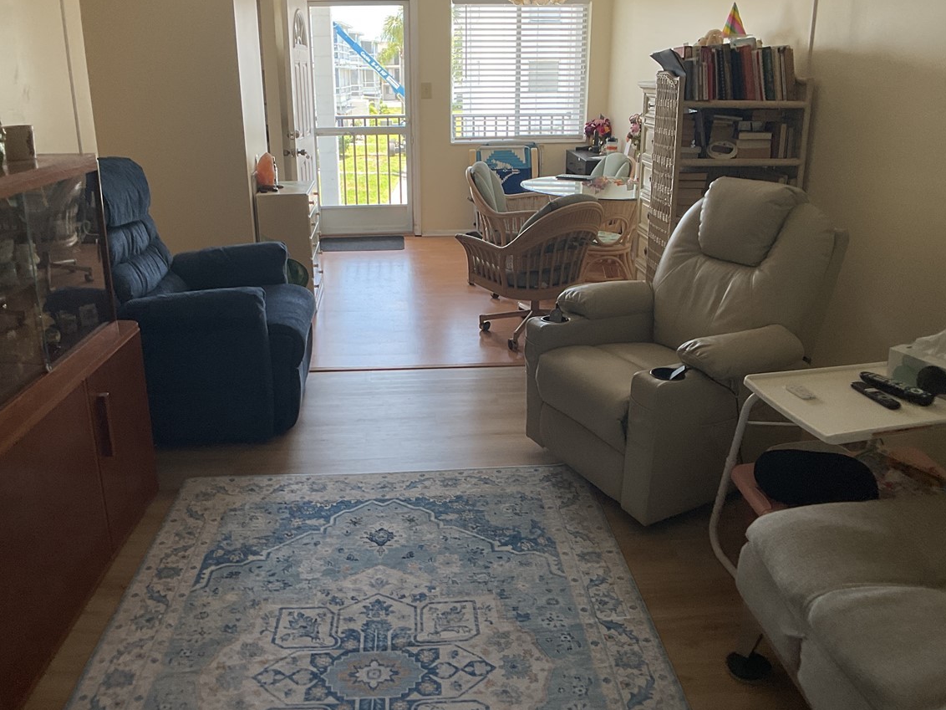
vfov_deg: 35.1
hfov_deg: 45.7
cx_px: 441
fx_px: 1120
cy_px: 333
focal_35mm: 41
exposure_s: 1/120
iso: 40
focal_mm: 3
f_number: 1.8
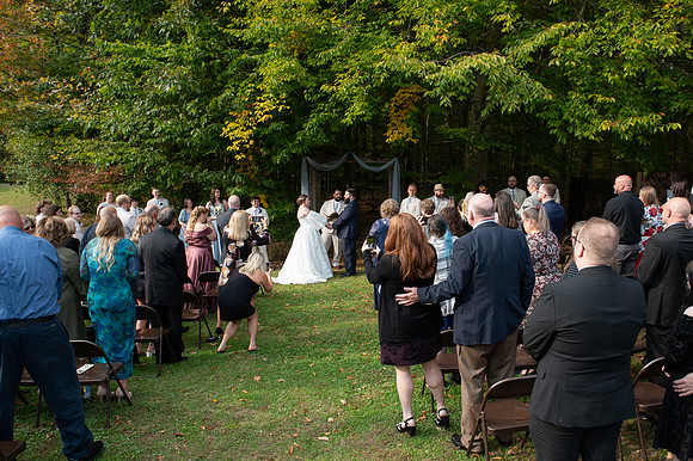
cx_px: 373
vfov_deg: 47.7
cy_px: 213
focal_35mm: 27
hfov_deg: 67.1
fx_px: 521
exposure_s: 1/200
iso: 400
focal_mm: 24
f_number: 8
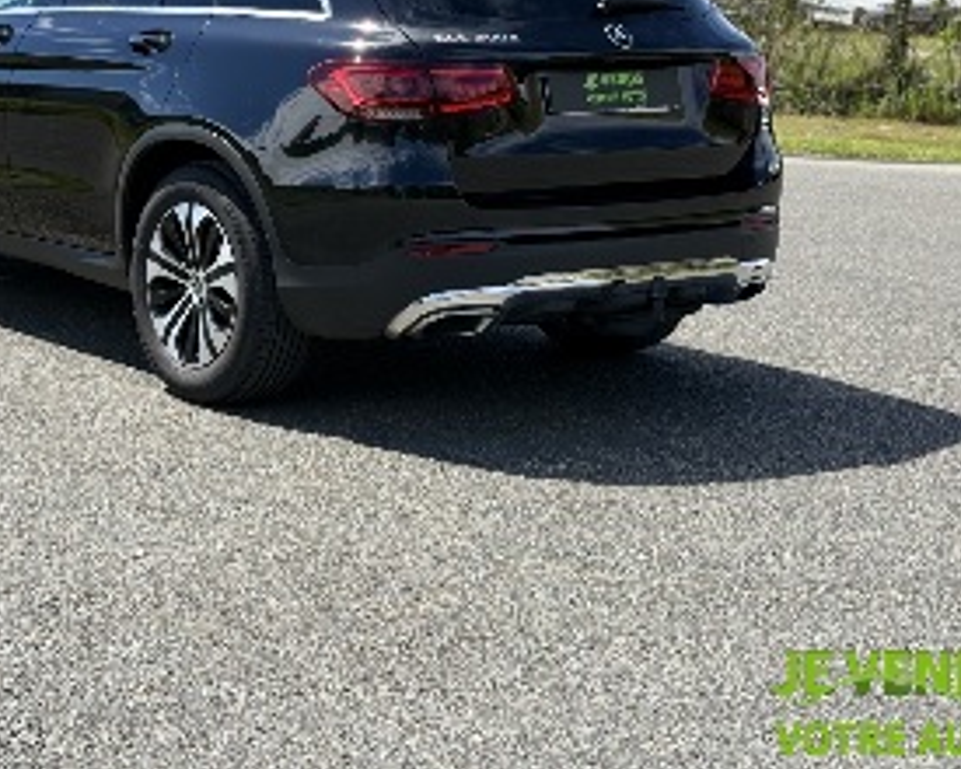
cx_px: 318
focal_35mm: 71
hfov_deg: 26.6
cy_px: 238
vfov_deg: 21.4
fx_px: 2019
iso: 100
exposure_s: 1/3378
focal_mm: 6.76
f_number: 1.78
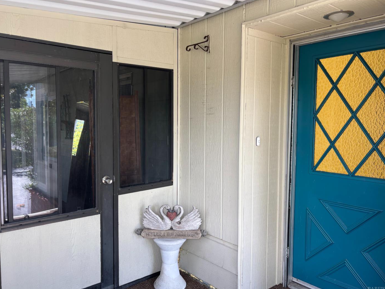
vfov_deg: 49.8
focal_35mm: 28
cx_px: 183
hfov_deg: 63.4
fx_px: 311
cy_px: 143
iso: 32
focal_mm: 5.96
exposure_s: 1/121
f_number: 1.6
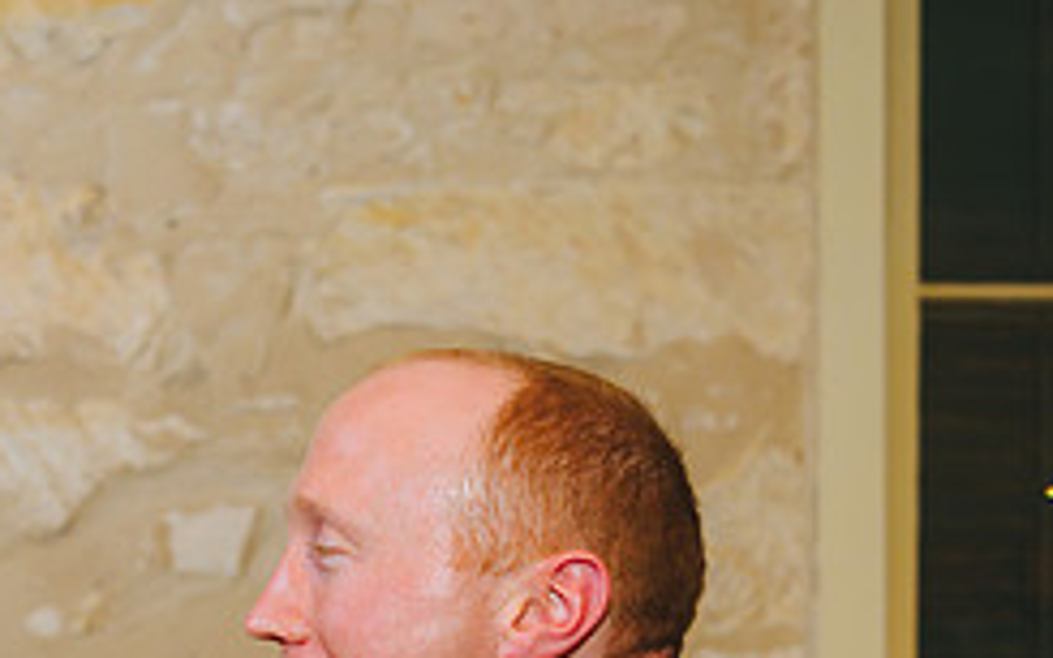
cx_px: 193
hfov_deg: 24.8
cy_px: 821
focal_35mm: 82
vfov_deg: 15.3
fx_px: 2353
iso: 2000
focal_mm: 34
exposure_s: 1/80
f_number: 2.8
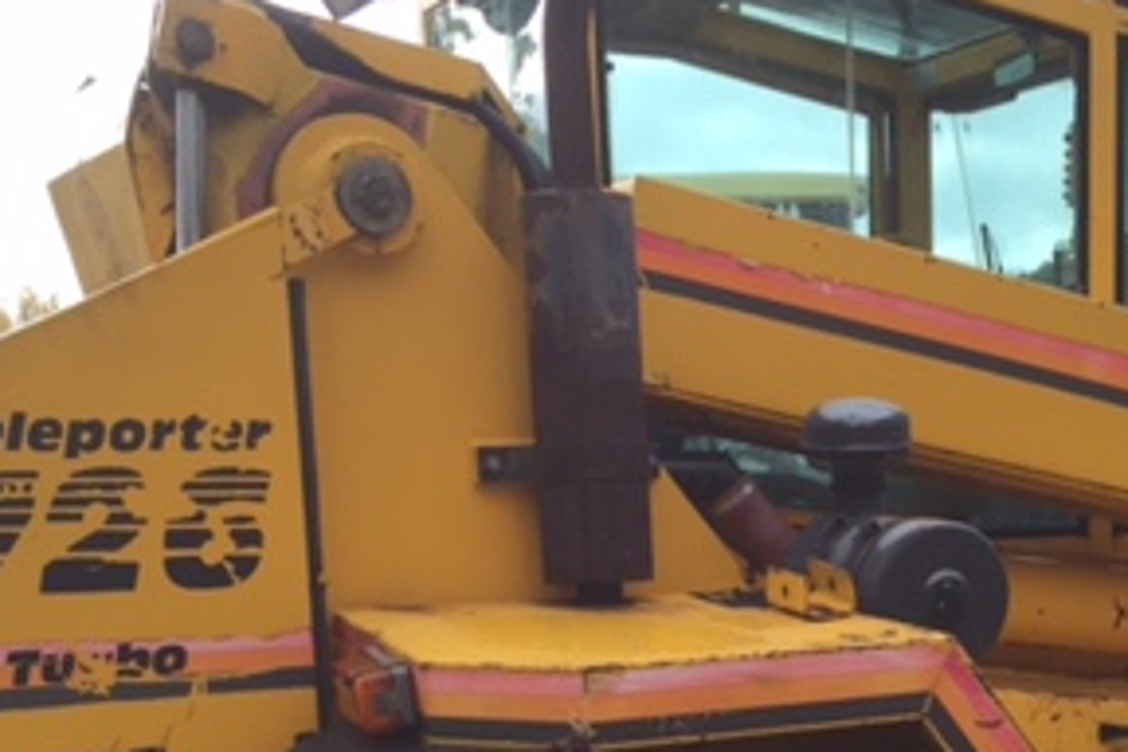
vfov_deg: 19.4
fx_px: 2099
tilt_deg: -10.9
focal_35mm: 67
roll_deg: +0.2
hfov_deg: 29.5
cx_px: 881
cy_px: 854
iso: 32
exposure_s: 1/581
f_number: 2.2
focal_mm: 4.15
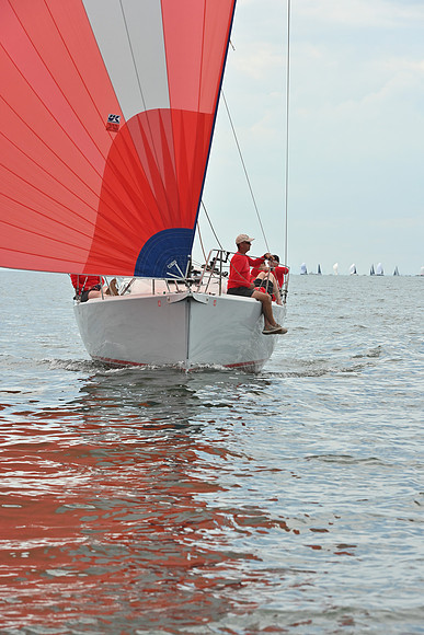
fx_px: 2048
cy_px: 318
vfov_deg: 17.6
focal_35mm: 116
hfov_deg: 11.8
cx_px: 212
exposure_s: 1/1250
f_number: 7.1
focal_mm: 116
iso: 320
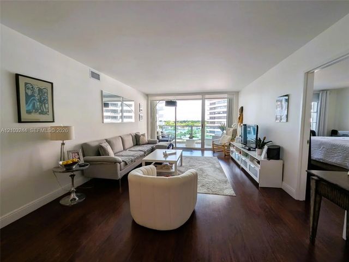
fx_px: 131
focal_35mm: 13
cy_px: 131
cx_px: 174
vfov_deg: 89.9
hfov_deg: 106.2
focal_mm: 1.95
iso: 42
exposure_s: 1/298
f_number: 2.2
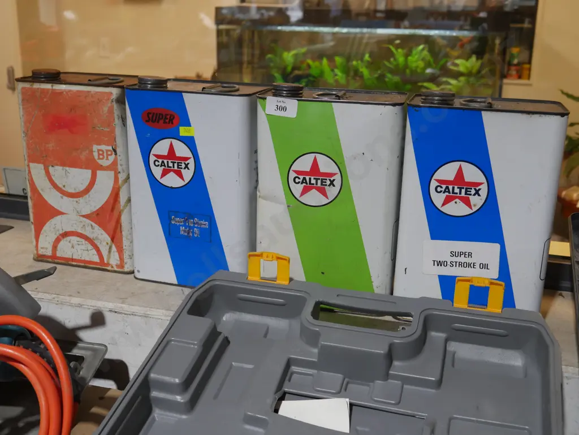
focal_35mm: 40
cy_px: 218
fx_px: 669
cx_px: 290
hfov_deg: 46.8
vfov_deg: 36.0
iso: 640
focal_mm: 20
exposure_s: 1/60
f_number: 4.5
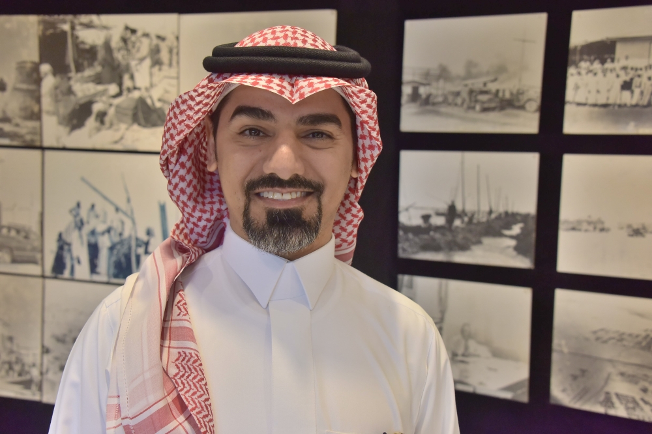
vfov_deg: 28.1
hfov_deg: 41.1
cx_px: 326
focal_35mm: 48
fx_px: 869
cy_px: 217
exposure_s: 1/200
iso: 1250
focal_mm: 48
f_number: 7.1
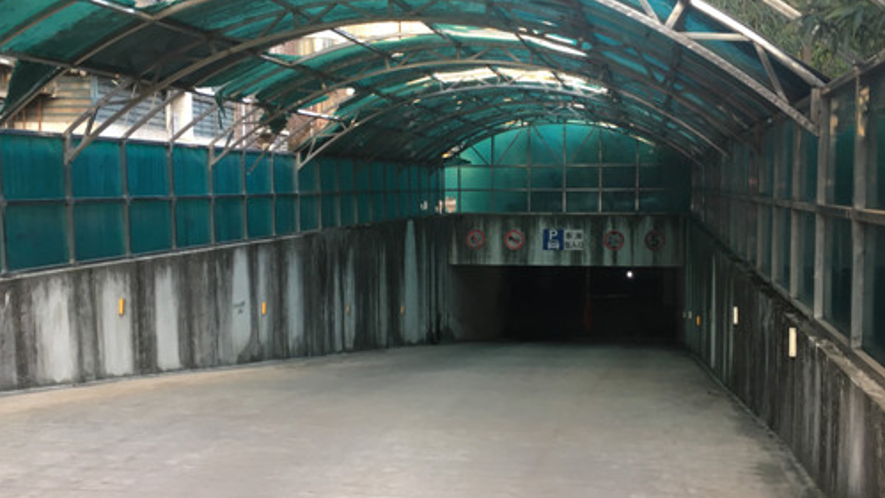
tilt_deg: -5.3
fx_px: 892
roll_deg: -0.2
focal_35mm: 38
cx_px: 502
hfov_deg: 52.6
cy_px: 266
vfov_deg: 31.2
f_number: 2.2
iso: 25
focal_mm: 4.15
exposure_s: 1/33
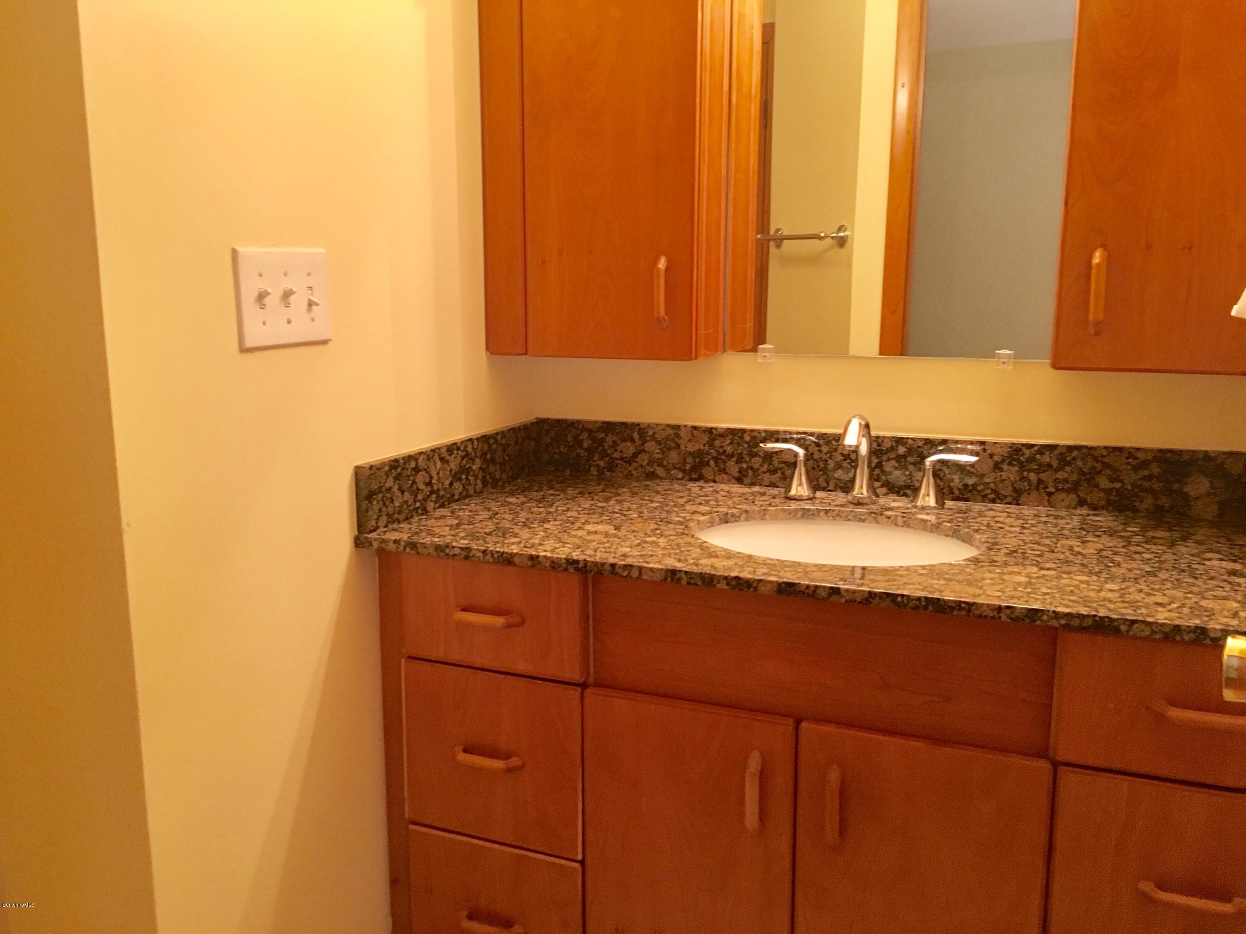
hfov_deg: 61.7
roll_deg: -0.6
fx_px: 1044
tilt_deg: -9.5
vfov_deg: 48.2
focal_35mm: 29
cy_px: 467
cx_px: 623
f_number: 2.2
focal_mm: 4.15
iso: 125
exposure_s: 1/30
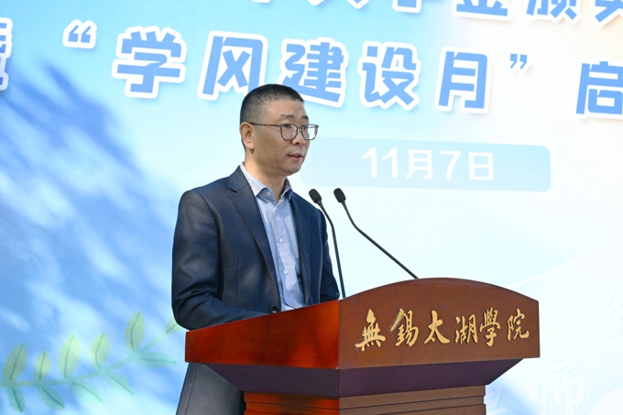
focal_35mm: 56
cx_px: 312
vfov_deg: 24.2
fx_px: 969
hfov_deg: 35.6
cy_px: 208
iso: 80
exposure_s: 1/100
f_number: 8
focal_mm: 56
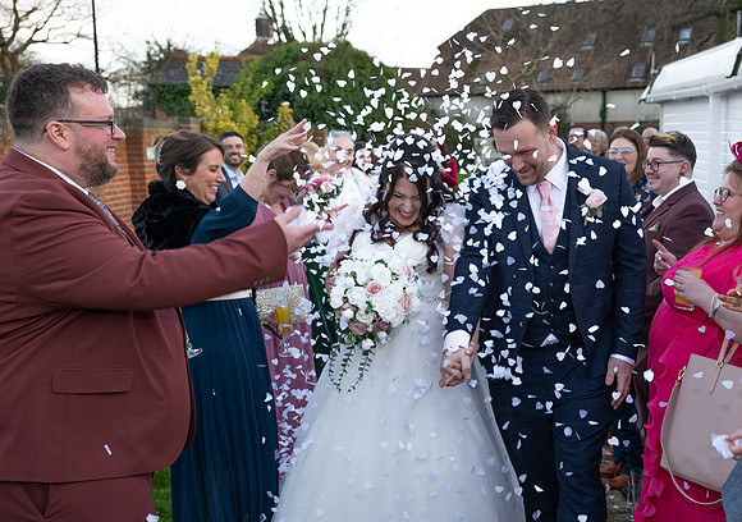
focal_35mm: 41
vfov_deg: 33.8
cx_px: 487
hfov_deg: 46.2
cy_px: 312
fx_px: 857
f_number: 3.2
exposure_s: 1/400
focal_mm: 24
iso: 250
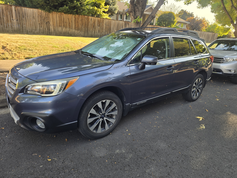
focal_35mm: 23
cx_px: 118
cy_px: 89
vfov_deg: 58.9
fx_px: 157
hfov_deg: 73.9
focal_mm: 6.3
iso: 32
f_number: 1.7
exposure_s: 1/180
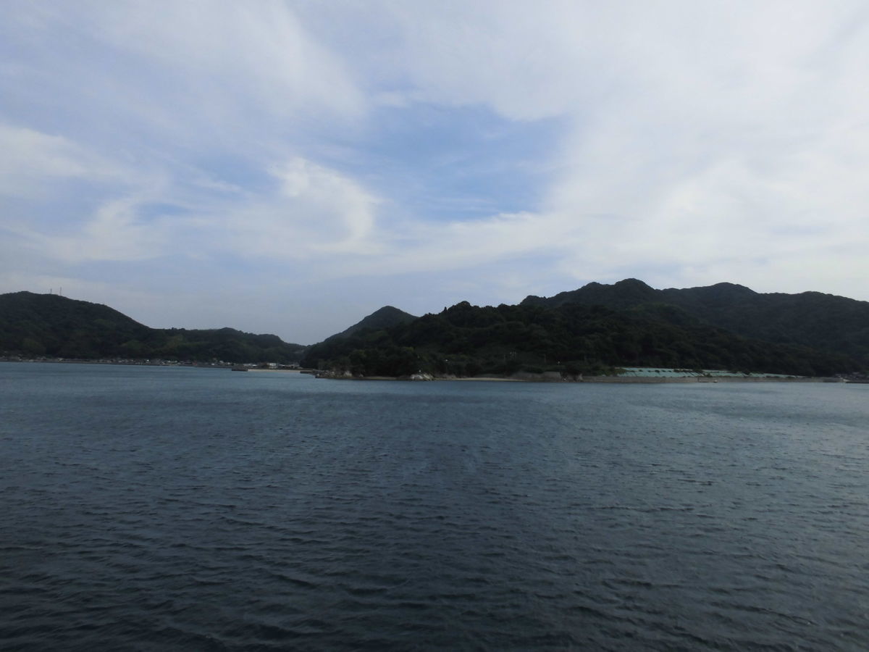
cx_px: 434
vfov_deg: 53.1
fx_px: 653
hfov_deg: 67.3
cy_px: 326
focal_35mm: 26
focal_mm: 4.6
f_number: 3.5
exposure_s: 1/800
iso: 100
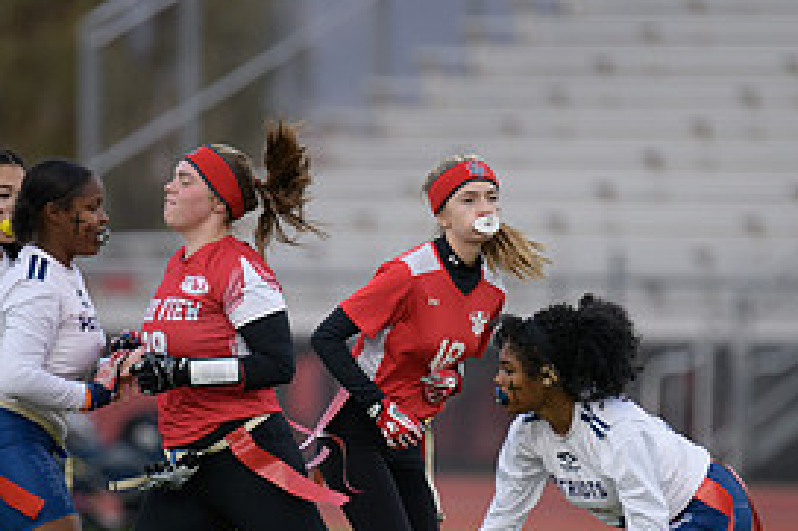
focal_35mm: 640
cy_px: 477
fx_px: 14178
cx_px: 378
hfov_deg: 3.2
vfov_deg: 2.1
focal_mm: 300
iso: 900
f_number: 2.8
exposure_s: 1/1250
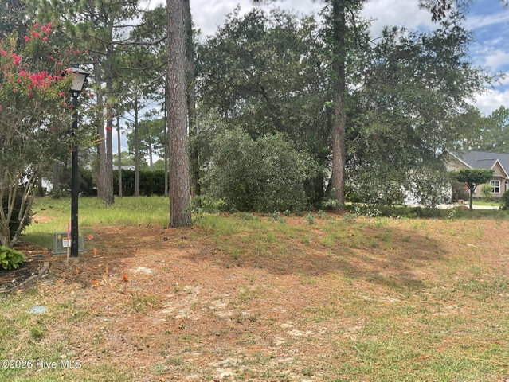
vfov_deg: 48.3
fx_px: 427
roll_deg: -1.4
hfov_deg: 61.6
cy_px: 191
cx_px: 254
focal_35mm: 29
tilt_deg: +0.4
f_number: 1.8
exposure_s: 1/719
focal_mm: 3
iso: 16
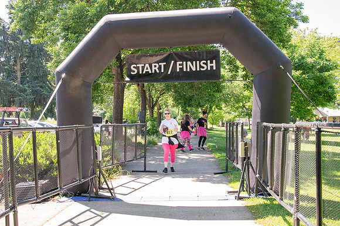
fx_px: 340
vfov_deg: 36.8
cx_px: 170
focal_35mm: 36
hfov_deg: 53.2
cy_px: 113
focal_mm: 24
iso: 500
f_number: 4
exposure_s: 1/400
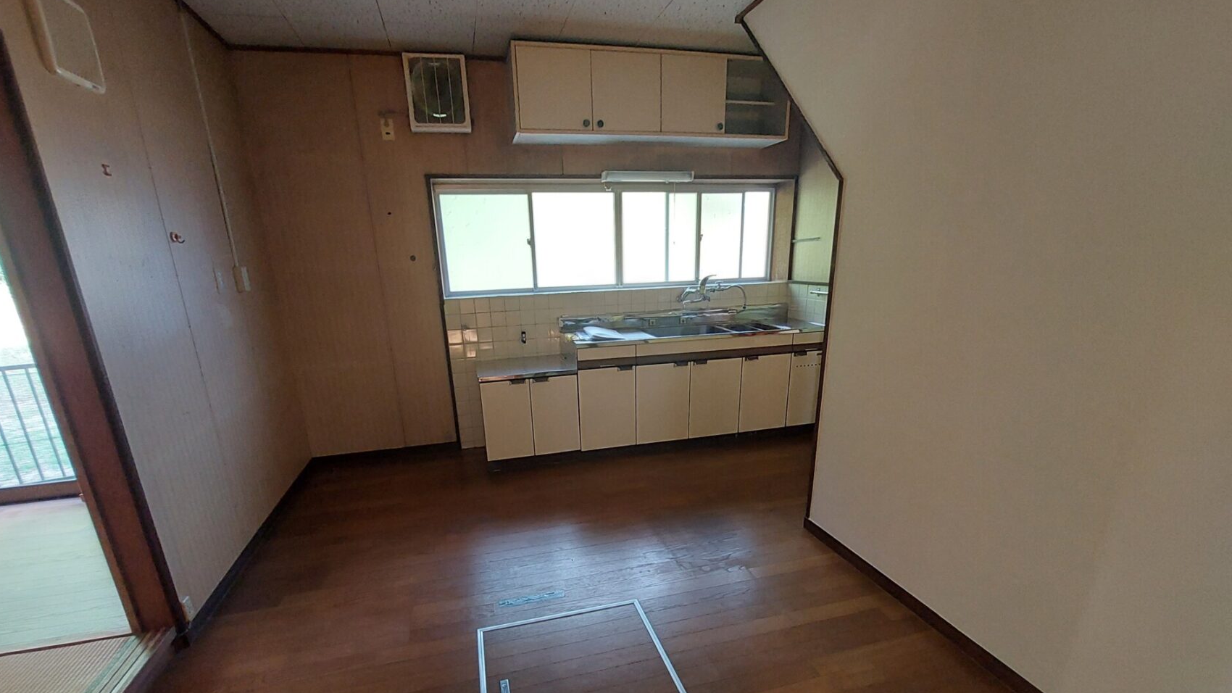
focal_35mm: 15
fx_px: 490
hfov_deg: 102.9
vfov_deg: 69.3
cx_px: 586
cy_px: 436
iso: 320
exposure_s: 1/60
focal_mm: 1.74
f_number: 2.2
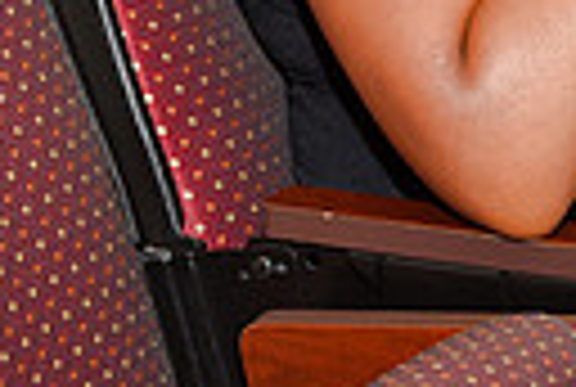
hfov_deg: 6.5
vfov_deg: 4.3
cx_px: 756
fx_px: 5068
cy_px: -407
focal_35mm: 316
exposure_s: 1/60
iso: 200
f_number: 5
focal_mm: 70
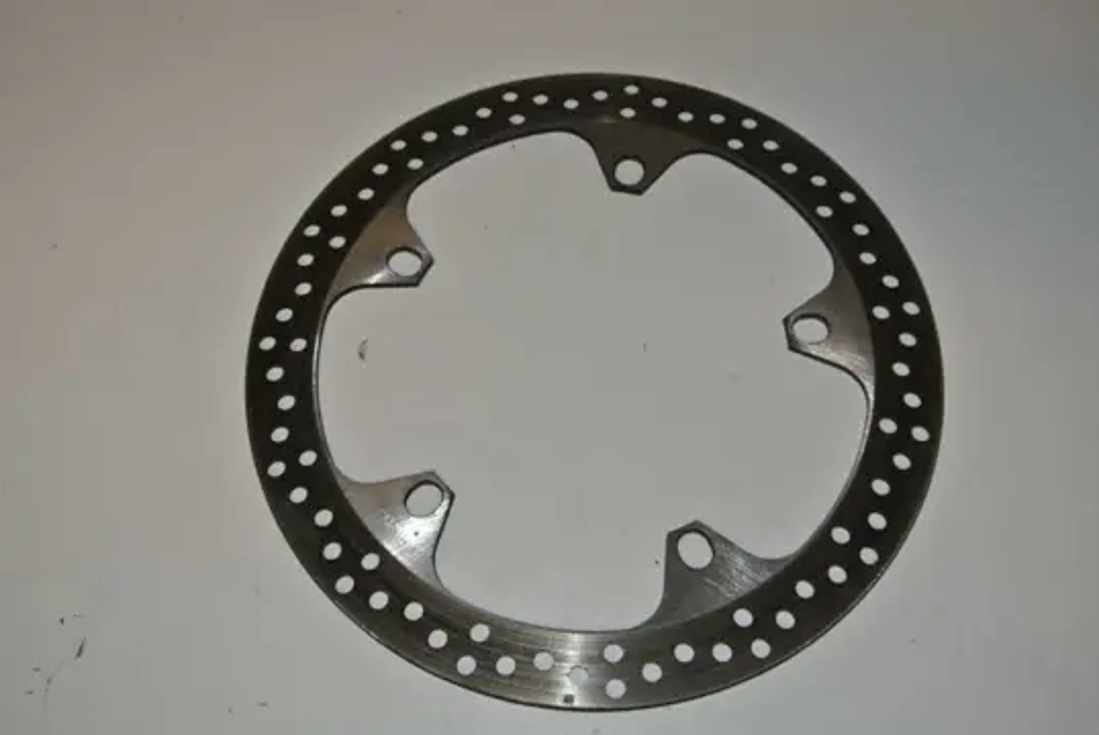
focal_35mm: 40
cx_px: 550
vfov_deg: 33.5
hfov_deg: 48.4
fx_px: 1222
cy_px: 368
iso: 200
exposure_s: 1/60
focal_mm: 15.1
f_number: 4.2
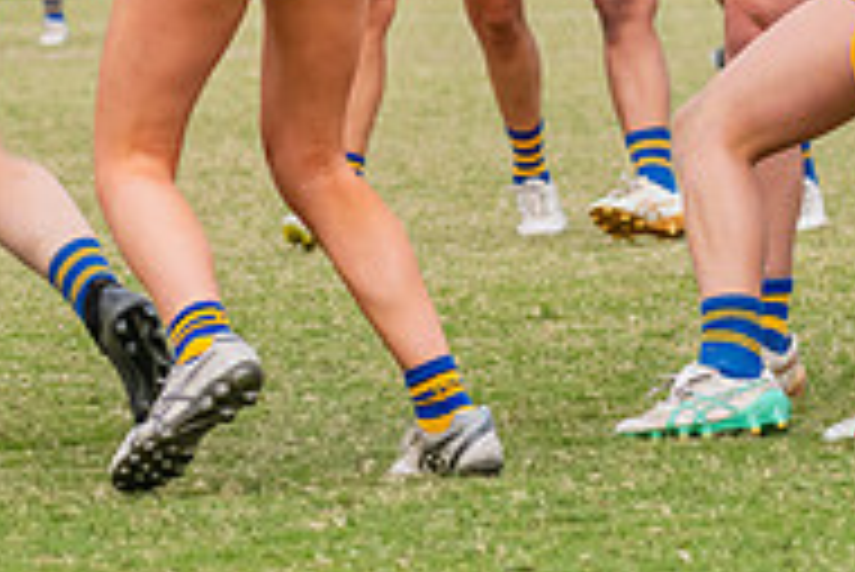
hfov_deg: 3.8
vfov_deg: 2.5
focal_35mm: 540
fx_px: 12834
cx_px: 765
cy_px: 39
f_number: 9
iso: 800
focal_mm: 170
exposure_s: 1/1250
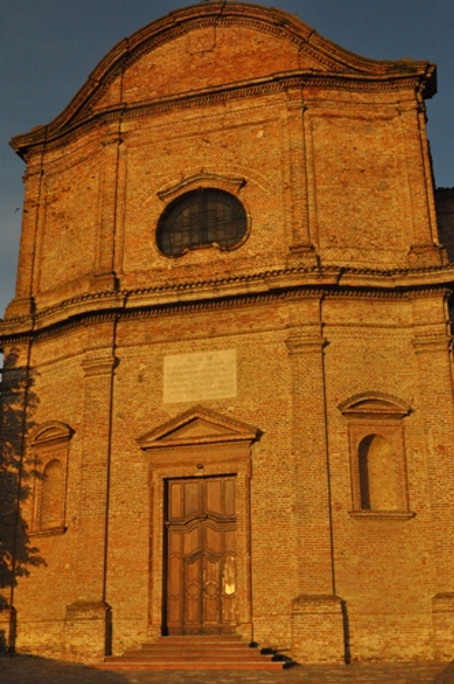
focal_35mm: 42
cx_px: 227
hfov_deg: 31.8
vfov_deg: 46.5
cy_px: 342
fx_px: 797
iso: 2000
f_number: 14
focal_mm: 28
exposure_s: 1/800
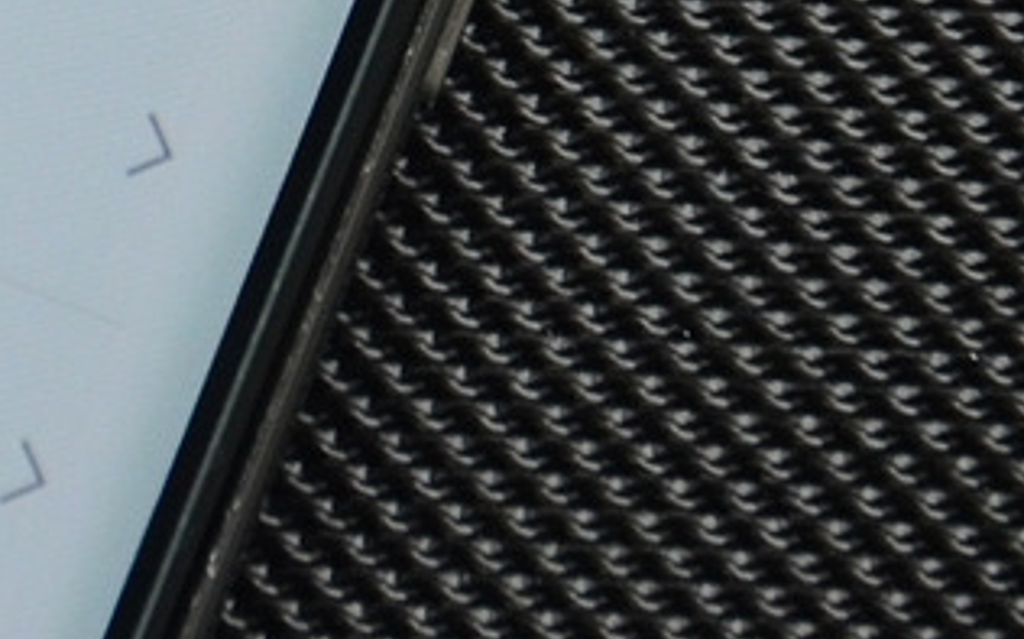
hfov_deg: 2.9
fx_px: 20225
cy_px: -1265
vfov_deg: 1.8
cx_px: 412
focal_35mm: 725
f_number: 5.6
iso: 400
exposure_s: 1/125
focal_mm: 75
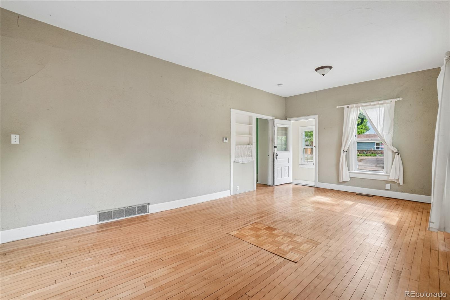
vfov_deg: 77.3
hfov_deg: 100.4
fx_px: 187
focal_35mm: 15
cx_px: 225
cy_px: 150
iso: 400
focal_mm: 10
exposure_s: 1/30
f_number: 8
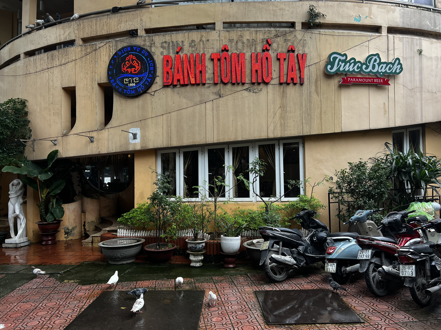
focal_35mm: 26
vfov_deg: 53.1
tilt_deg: +2.1
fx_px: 331
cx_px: 220
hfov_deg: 67.3
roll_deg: +0.8
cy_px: 165
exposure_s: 1/121
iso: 64
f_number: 1.5
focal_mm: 5.7
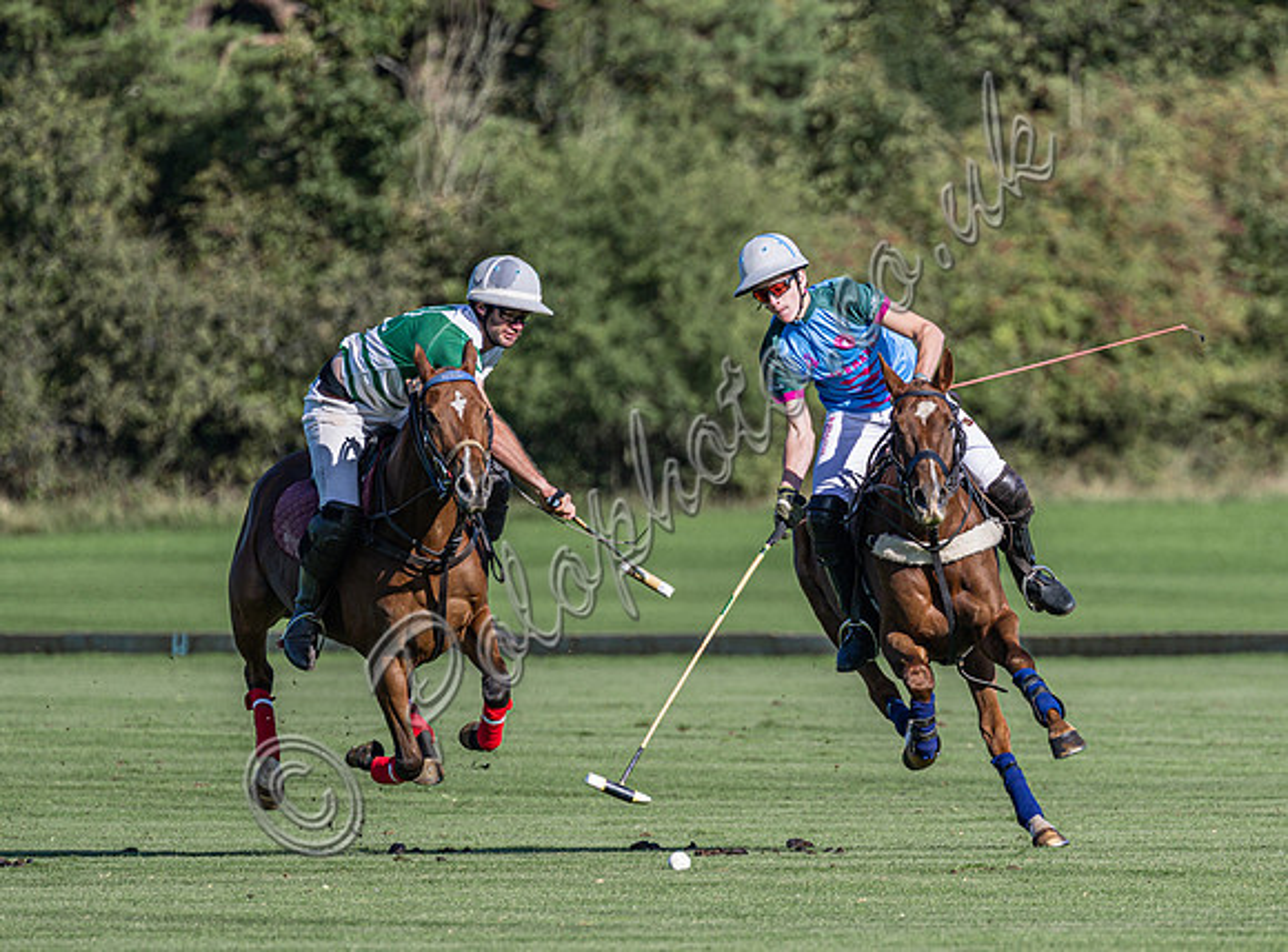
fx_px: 25658
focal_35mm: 693
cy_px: 602
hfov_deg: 2.9
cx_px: 795
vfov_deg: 2.1
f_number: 5.6
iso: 250
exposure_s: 1/1250
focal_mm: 400
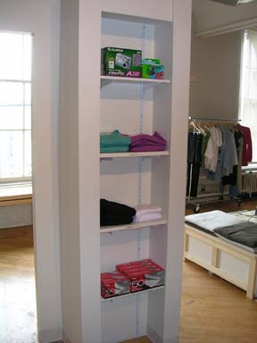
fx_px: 366
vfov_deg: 50.1
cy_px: 172
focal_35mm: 37
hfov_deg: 38.7
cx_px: 128
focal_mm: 5.6
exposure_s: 1/30
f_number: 2.7
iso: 100
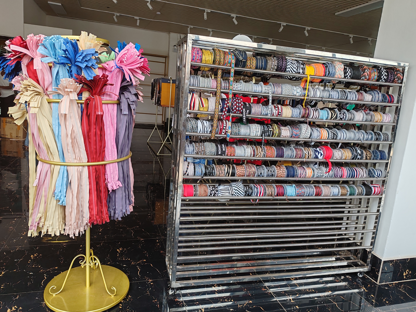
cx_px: 208
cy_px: 156
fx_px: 324
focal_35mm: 27
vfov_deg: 51.4
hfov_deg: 65.3
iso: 64
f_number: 1.9
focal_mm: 6.12
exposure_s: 1/100
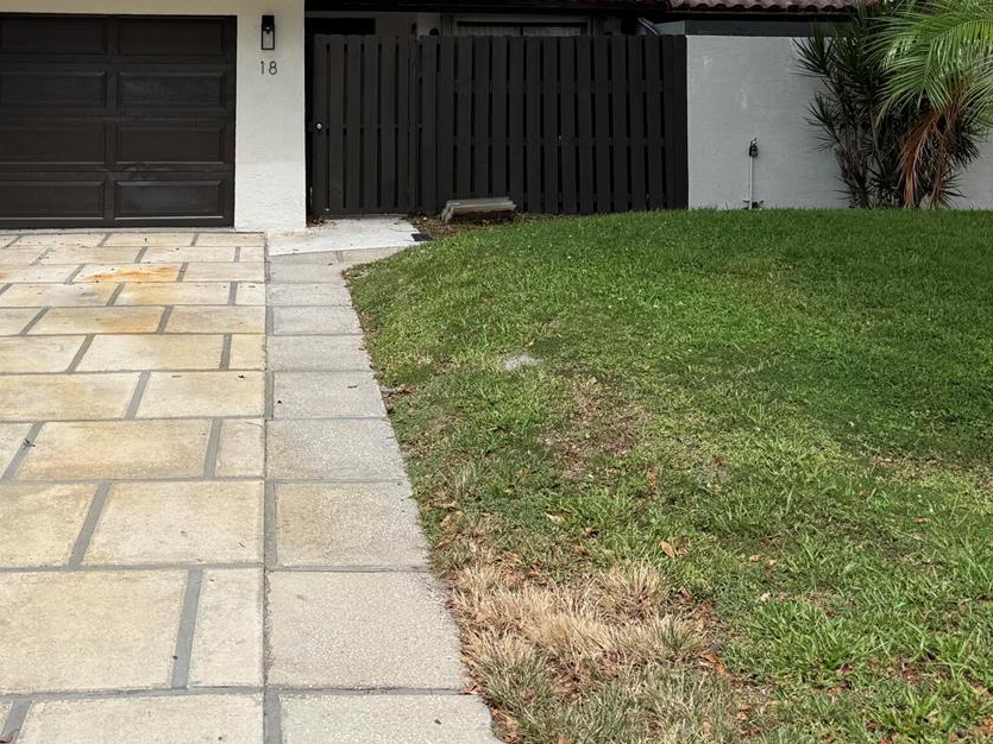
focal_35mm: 46
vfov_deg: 30.1
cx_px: 370
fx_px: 1319
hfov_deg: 40.9
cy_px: 67
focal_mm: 6.76
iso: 80
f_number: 1.78
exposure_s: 1/3759
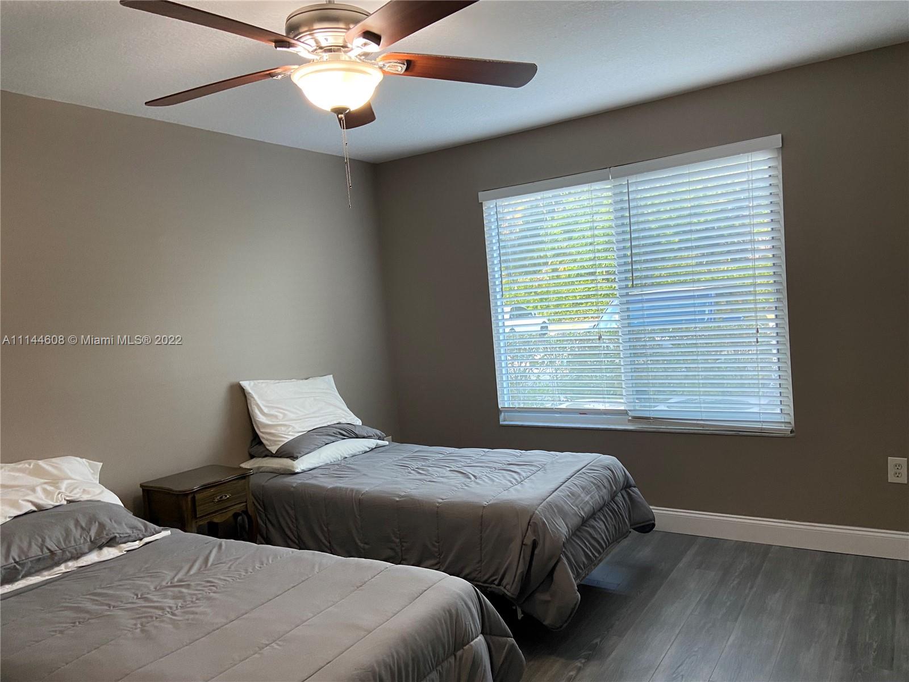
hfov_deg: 67.3
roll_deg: +5.2
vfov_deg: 53.1
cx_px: 454
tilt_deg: -2.7
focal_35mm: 26
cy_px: 341
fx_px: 683
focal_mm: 4.25
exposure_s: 1/60
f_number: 1.8
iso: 100
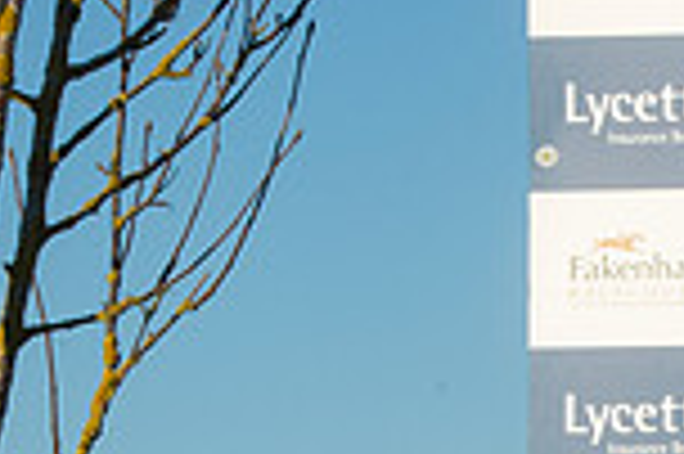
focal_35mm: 343
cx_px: 1112
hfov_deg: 5.9
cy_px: 818
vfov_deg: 4.0
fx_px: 6510
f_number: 22
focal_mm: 90
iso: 500
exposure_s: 1/250
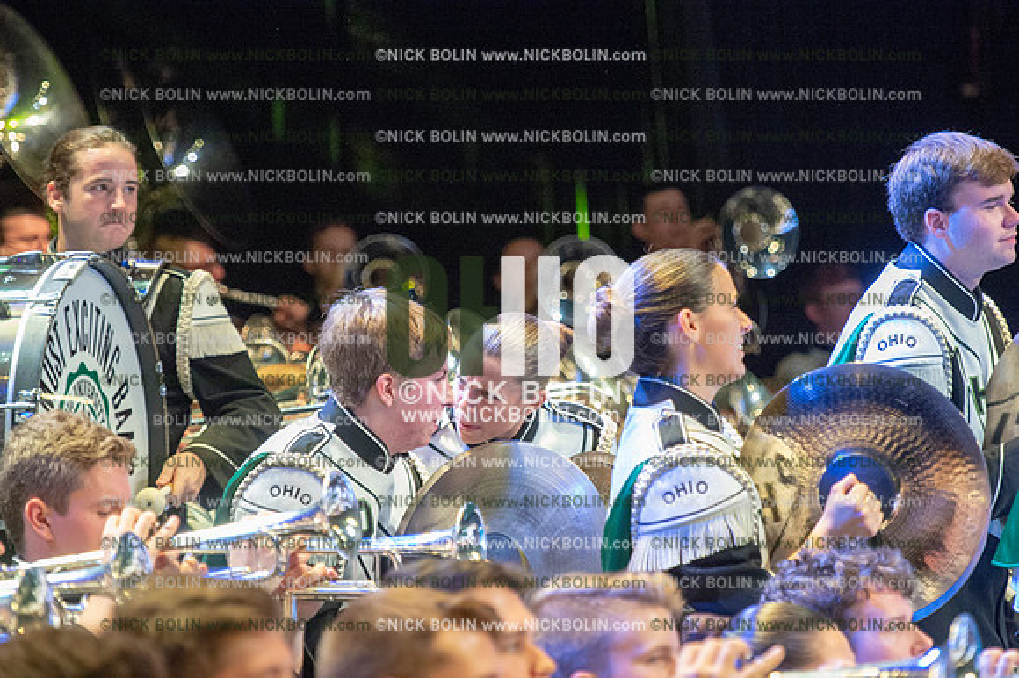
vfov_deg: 6.5
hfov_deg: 9.8
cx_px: 510
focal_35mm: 210
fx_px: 5941
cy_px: 339
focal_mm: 210
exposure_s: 1/320
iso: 8000
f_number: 5.6
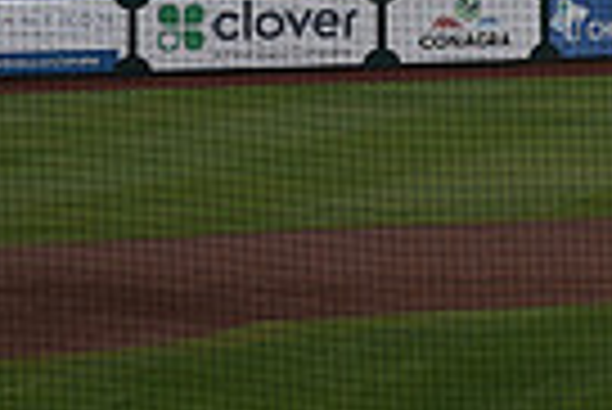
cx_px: 814
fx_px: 5071
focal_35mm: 298
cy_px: -331
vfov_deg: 4.6
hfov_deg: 6.8
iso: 400
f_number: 10
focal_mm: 70
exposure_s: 1/400
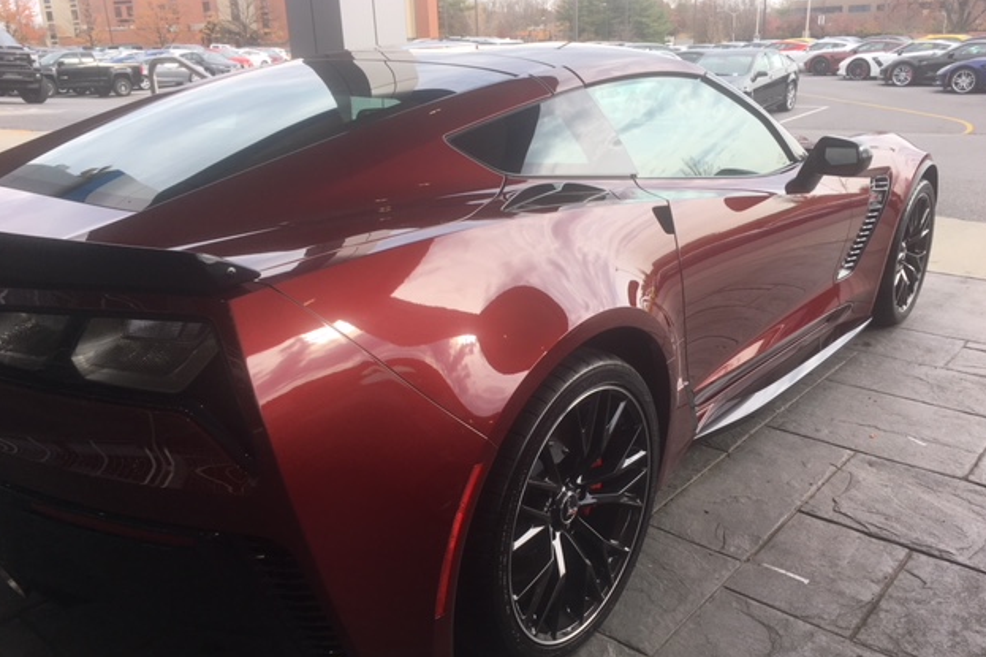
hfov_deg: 60.3
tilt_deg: -19.0
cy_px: 358
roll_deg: +2.6
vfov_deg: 42.3
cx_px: 502
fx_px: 849
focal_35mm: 31
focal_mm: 4.15
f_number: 2.2
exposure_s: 1/320
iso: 25
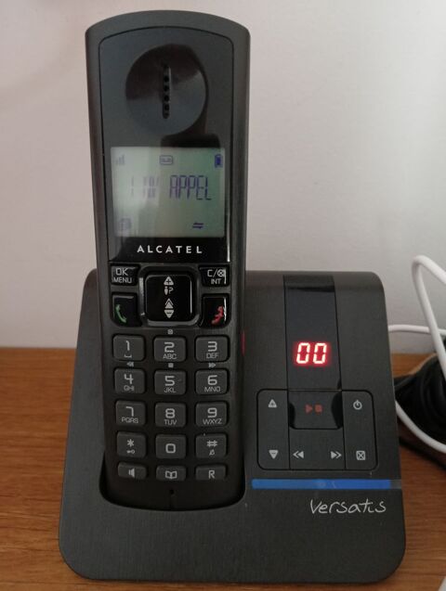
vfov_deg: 67.2
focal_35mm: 26
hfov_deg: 53.2
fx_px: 445
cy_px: 296
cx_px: 223
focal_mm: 4.05
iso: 500
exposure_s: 1/25
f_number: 1.8
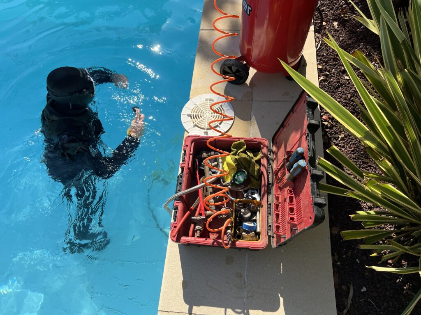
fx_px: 316
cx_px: 210
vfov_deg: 53.1
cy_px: 158
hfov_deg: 67.3
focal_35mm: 26
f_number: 1.6
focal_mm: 5.1
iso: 50
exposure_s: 1/1890
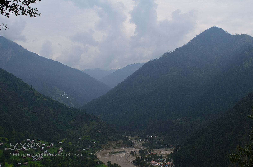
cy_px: 84
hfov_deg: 49.7
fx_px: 273
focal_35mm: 39
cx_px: 126
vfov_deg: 34.0
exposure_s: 1/125
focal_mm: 26
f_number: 11
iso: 100
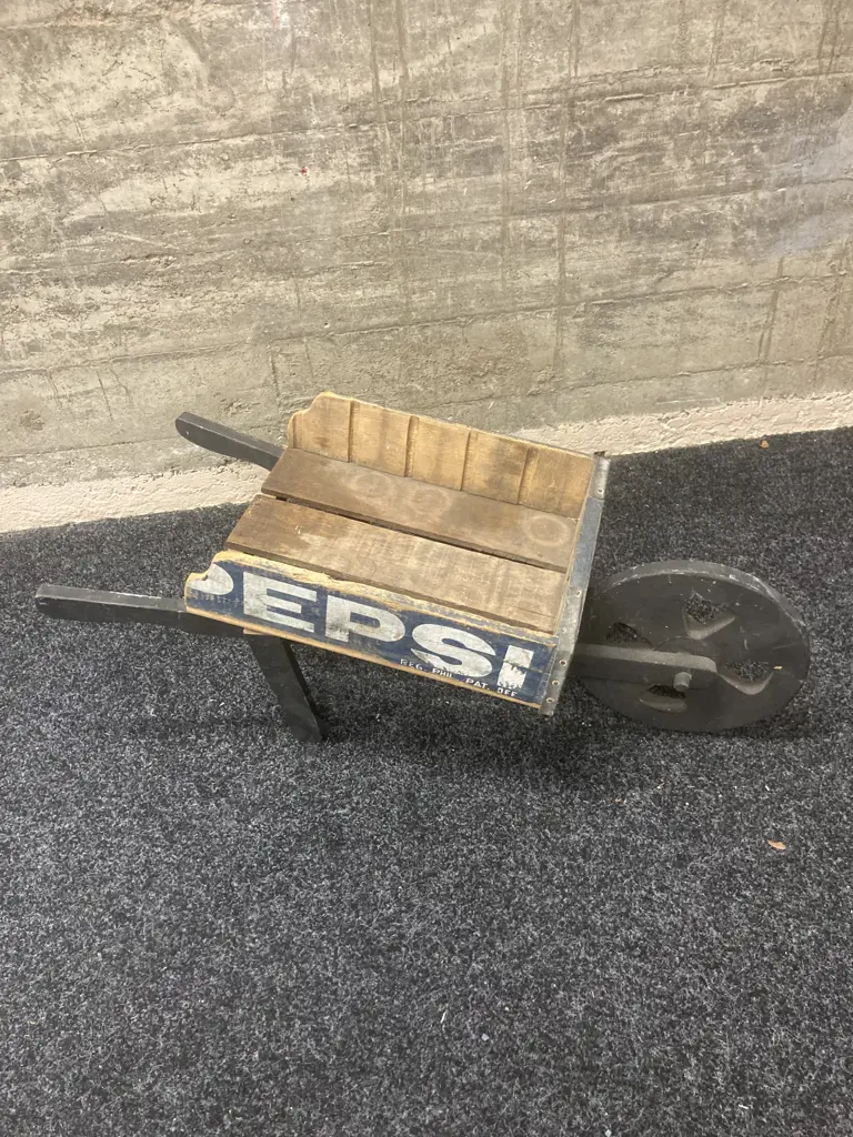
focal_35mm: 28
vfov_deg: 63.4
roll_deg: +3.7
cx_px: 426
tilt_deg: -40.0
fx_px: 920
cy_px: 568
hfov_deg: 49.7
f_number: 1.8
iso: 250
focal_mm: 3.99
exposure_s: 1/50
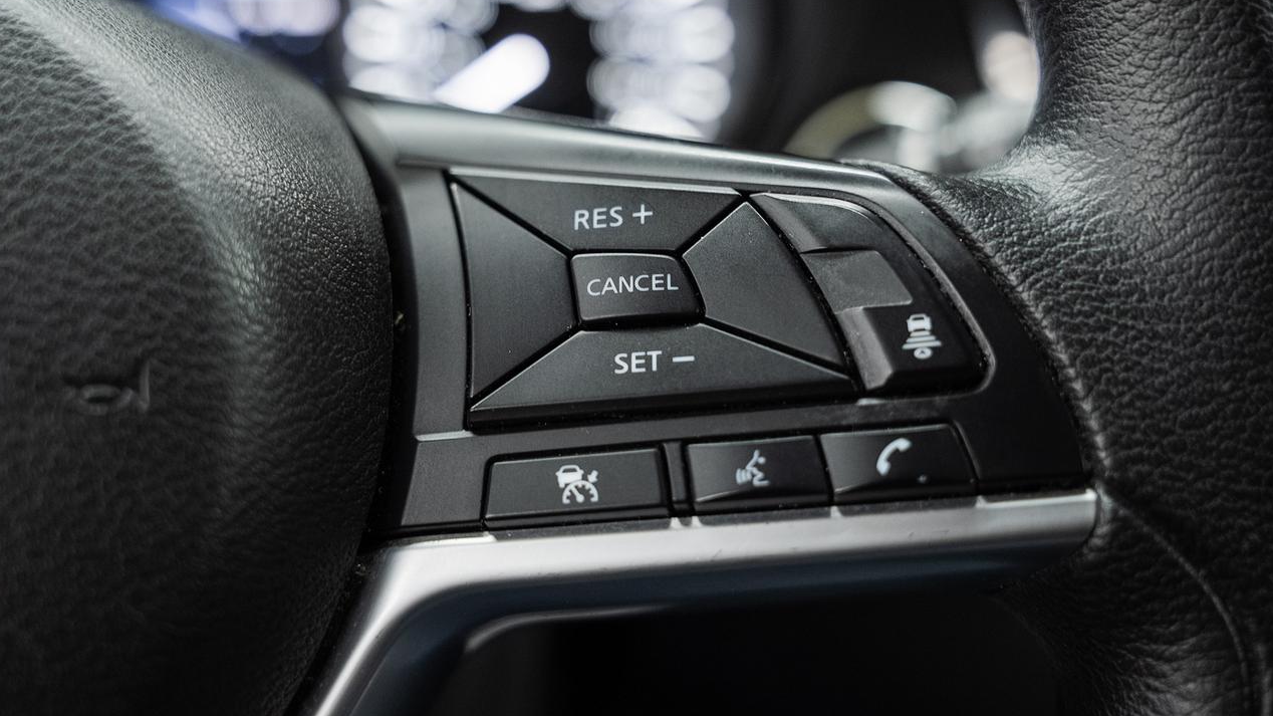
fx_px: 1418
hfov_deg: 48.4
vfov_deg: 28.3
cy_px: 291
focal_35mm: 42
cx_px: 634
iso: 1000
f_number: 3.5
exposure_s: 1/30
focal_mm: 35.3
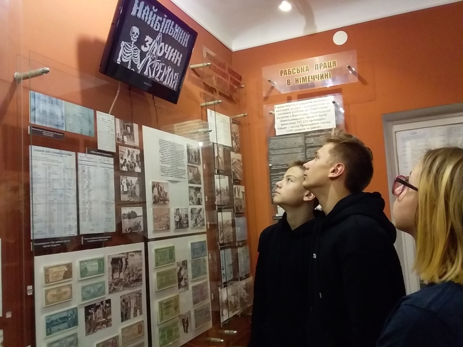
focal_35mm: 31
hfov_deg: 58.4
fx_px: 415
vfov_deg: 45.4
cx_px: 232
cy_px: 174
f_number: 2.2
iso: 250
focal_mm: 3.3
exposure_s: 1/25
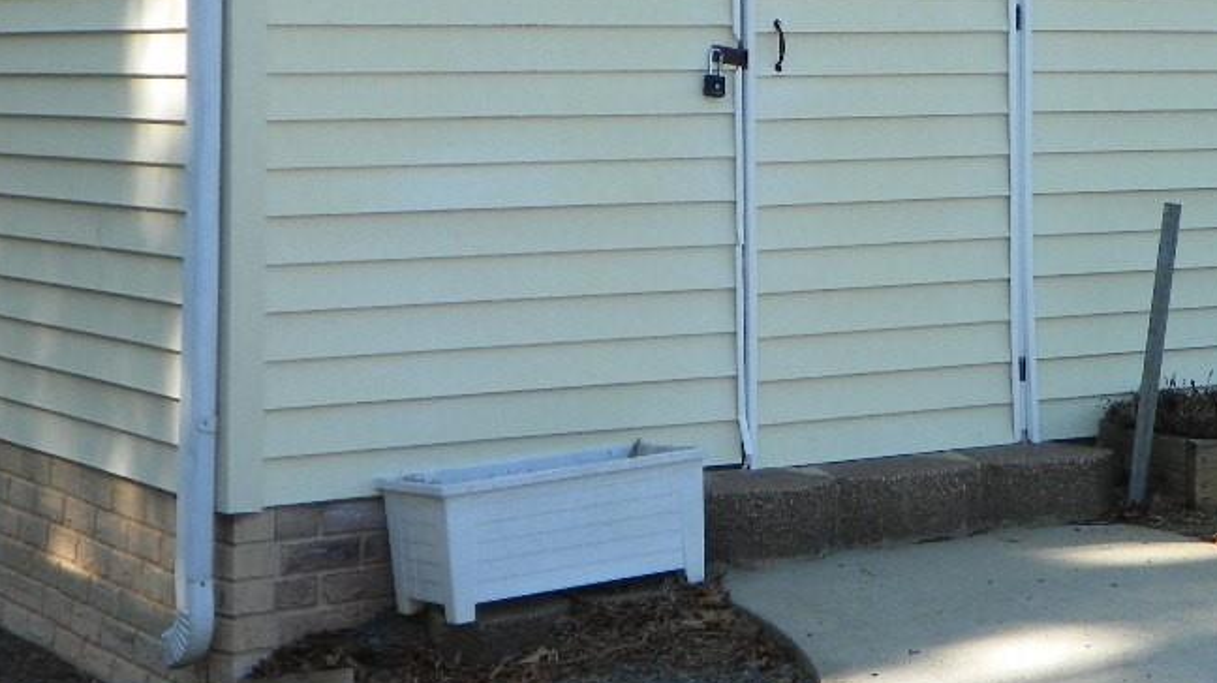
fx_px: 3194
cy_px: 19
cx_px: 732
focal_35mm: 99
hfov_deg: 21.5
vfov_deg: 12.1
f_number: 3.2
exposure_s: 1/250
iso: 64
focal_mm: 8.2
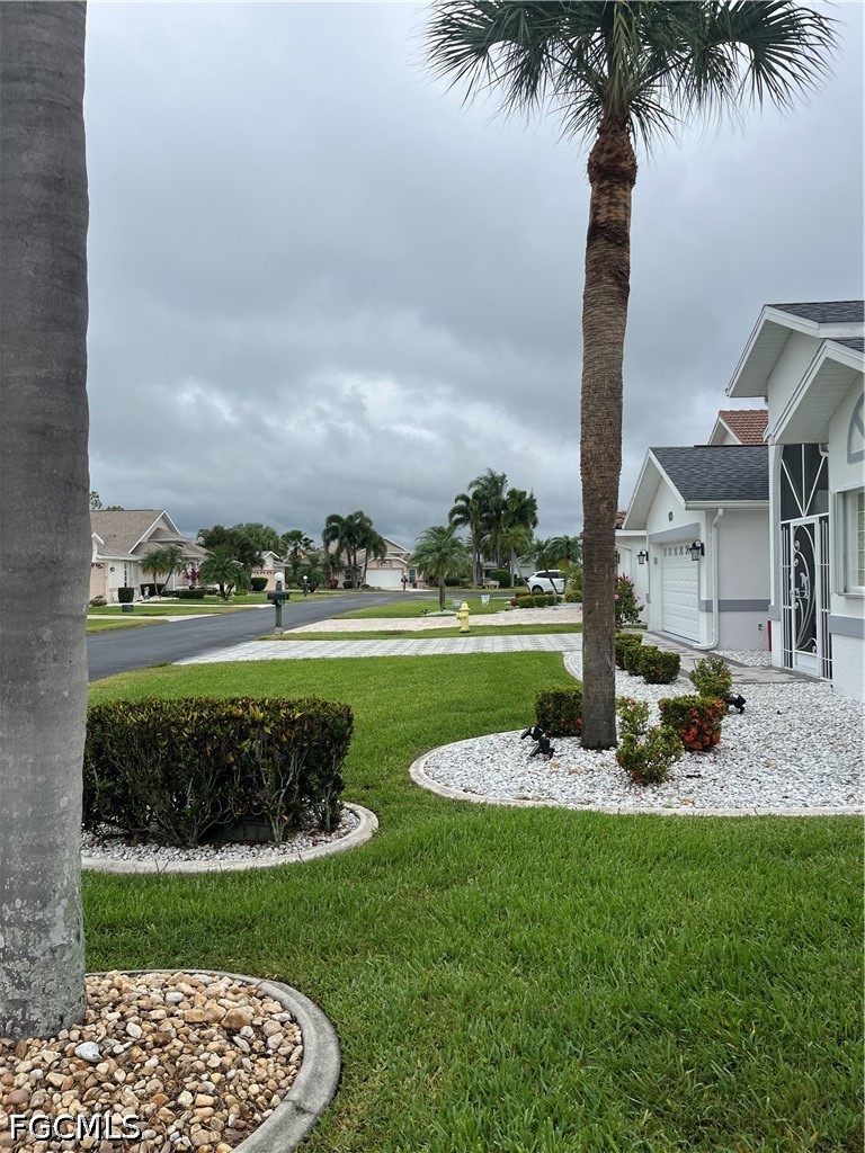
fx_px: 866
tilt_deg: -0.3
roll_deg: +1.0
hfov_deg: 53.1
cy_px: 576
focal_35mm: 26
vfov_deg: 67.3
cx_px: 432
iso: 50
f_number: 1.6
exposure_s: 1/3745
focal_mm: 5.1
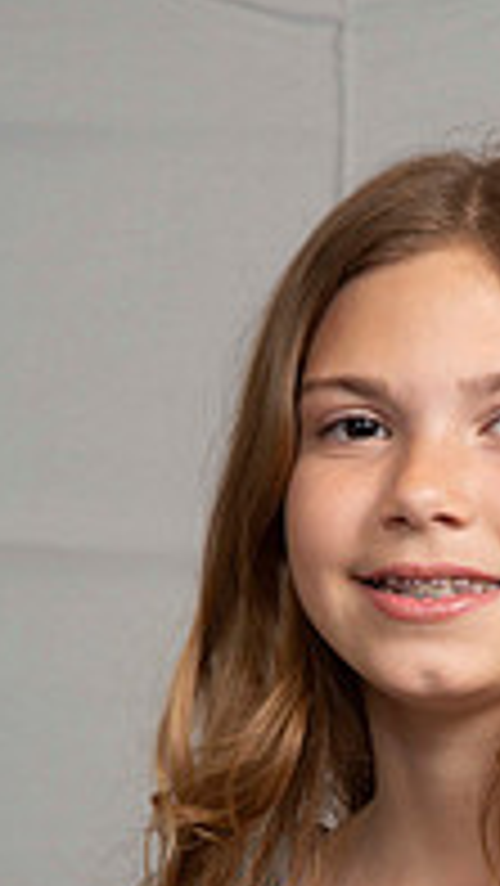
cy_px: 738
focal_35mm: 251
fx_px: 5908
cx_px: 471
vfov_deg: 8.6
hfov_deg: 4.8
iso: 100
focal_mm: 70
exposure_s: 1/60
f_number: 6.3
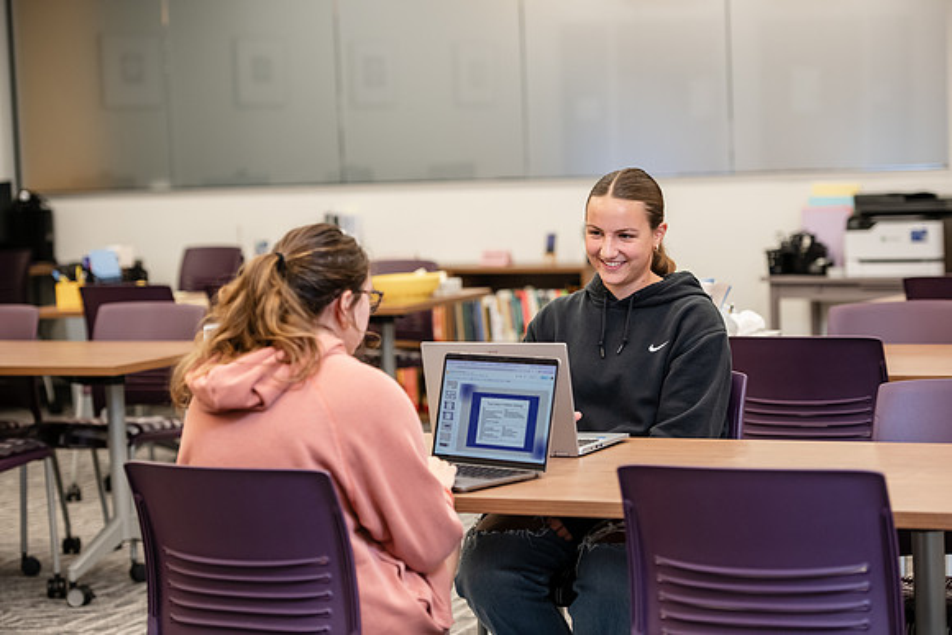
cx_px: 476
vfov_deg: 13.7
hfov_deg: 20.4
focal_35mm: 100
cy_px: 318
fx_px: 2645
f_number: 3.2
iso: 1000
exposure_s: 1/200
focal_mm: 100
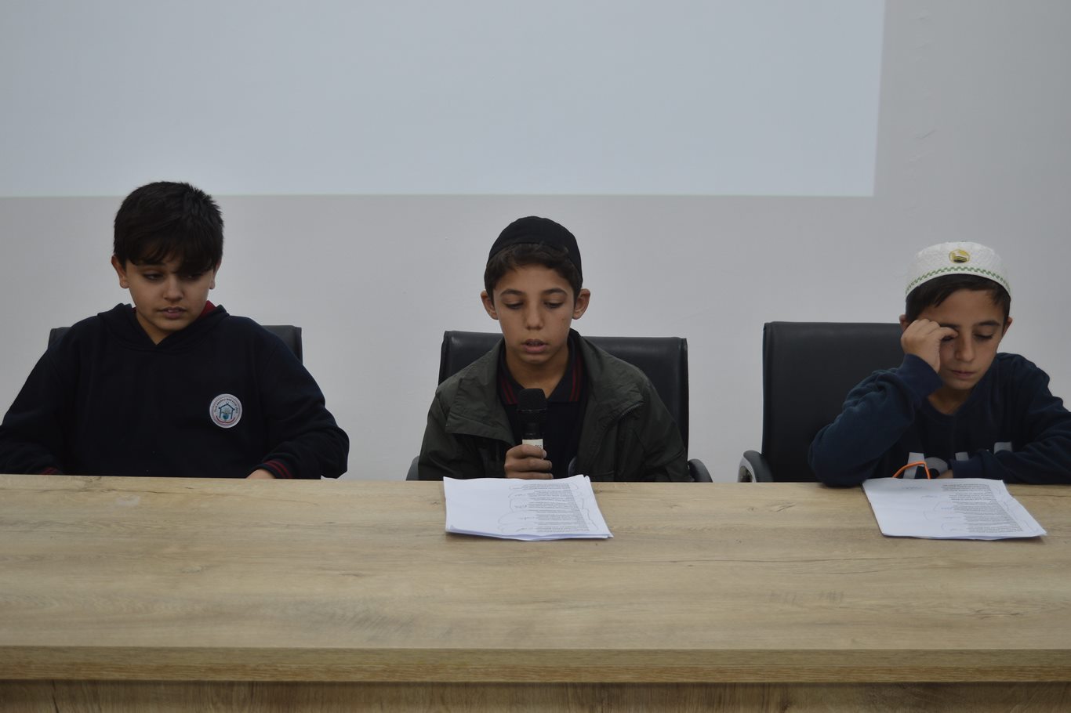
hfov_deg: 42.3
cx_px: 536
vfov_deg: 28.9
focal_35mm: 46
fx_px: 1383
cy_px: 356
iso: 100
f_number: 4.2
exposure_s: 1/30
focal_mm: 31
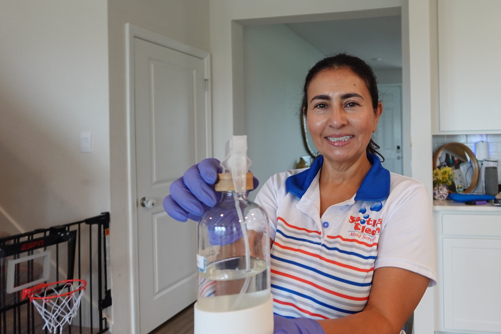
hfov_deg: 63.0
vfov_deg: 46.3
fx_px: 390
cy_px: 144
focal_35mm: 28
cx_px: 353
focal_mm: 6.9
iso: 160
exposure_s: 1/80
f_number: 1.8
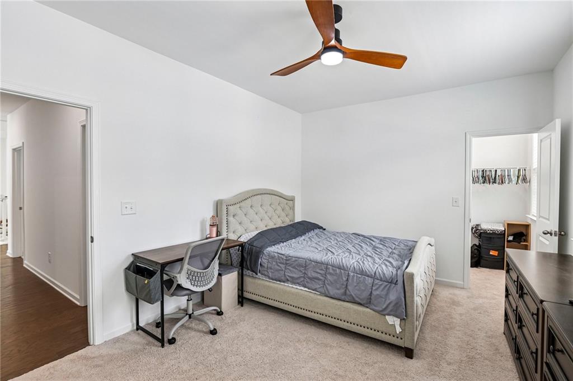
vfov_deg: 73.7
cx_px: 286
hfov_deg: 96.8
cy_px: 190
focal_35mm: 16
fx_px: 254
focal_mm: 16
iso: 200
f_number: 8
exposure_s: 1/20
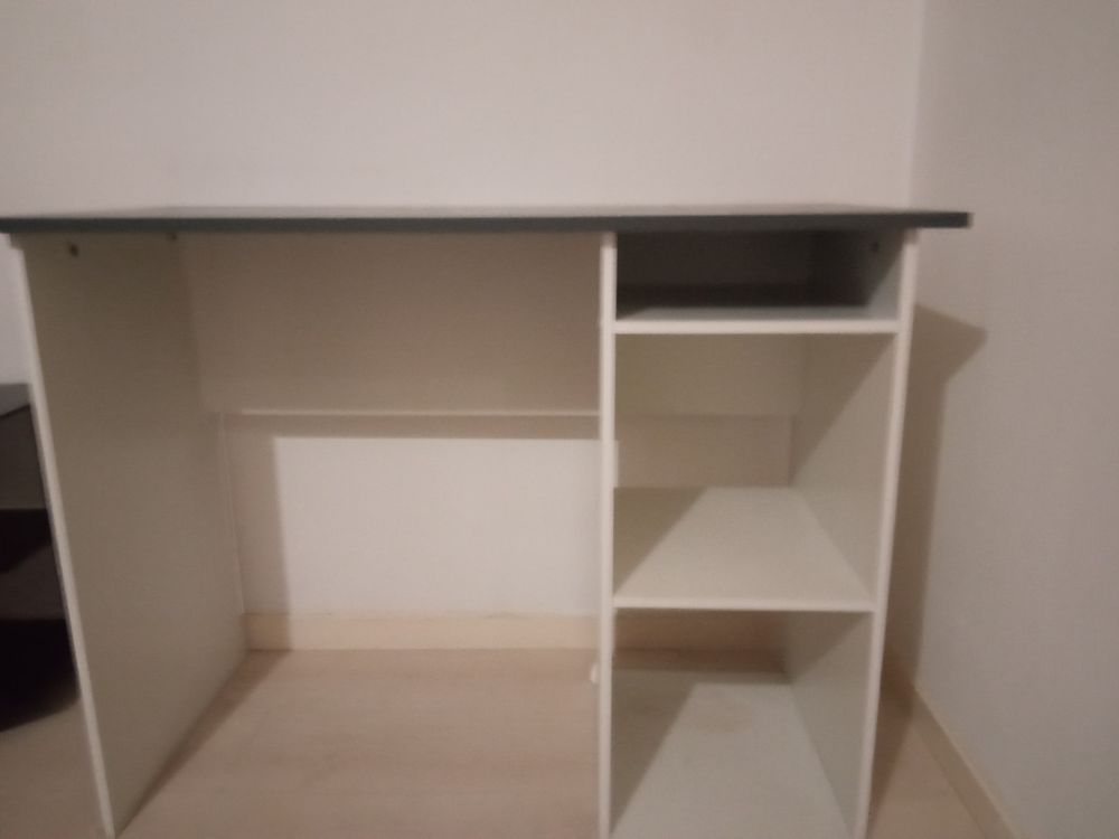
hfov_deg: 65.3
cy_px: 420
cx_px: 560
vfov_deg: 51.4
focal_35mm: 27
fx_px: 873
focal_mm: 3.79
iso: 2265
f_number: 2.2
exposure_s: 1/14.3
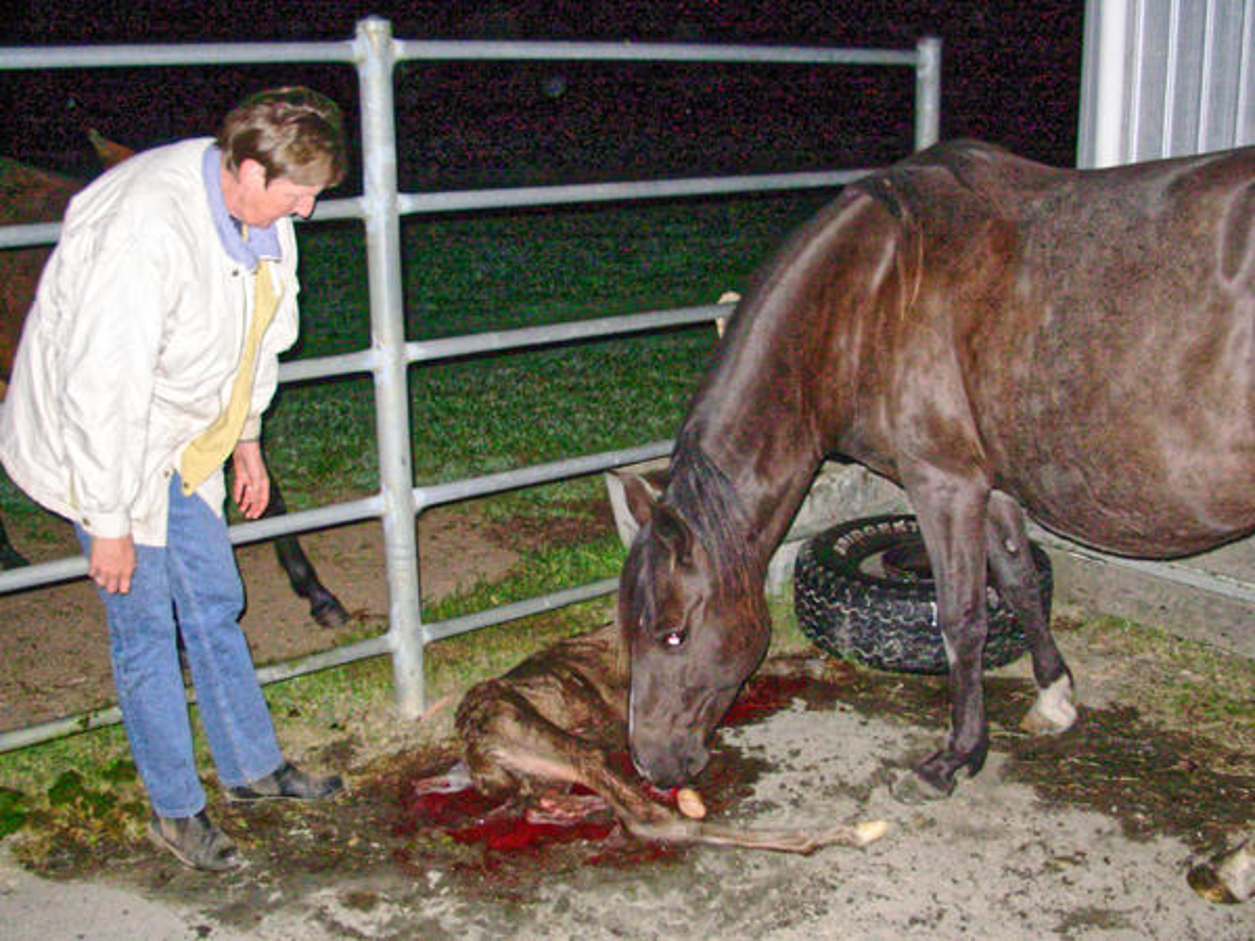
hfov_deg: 49.0
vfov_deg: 37.7
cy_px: 470
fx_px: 1378
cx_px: 628
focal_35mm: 38
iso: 200
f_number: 2.9
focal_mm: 6.3
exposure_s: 1/128
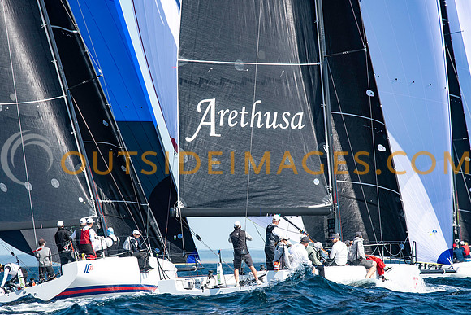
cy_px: 158
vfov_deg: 3.1
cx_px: 236
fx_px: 5889
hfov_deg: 4.6
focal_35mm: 450
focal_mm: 300
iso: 320
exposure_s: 1/2500
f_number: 5
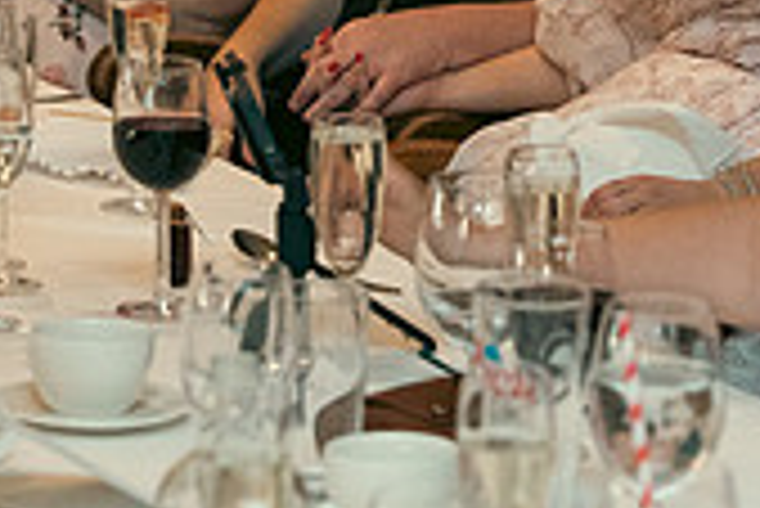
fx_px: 5071
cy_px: -200
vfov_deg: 5.7
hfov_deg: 8.5
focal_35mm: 240
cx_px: 791
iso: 2500
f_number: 3.5
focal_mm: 70
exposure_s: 1/160
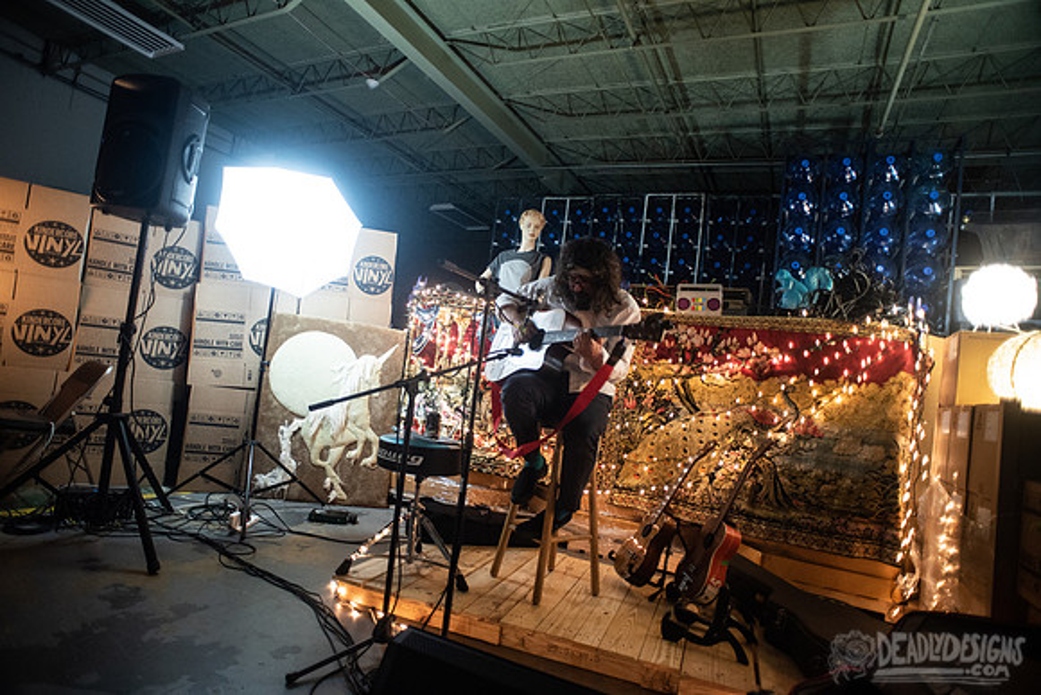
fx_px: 578
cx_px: 520
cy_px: 348
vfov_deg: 62.0
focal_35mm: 20
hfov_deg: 84.0
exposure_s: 1/60
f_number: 2.8
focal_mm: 20
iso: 2500
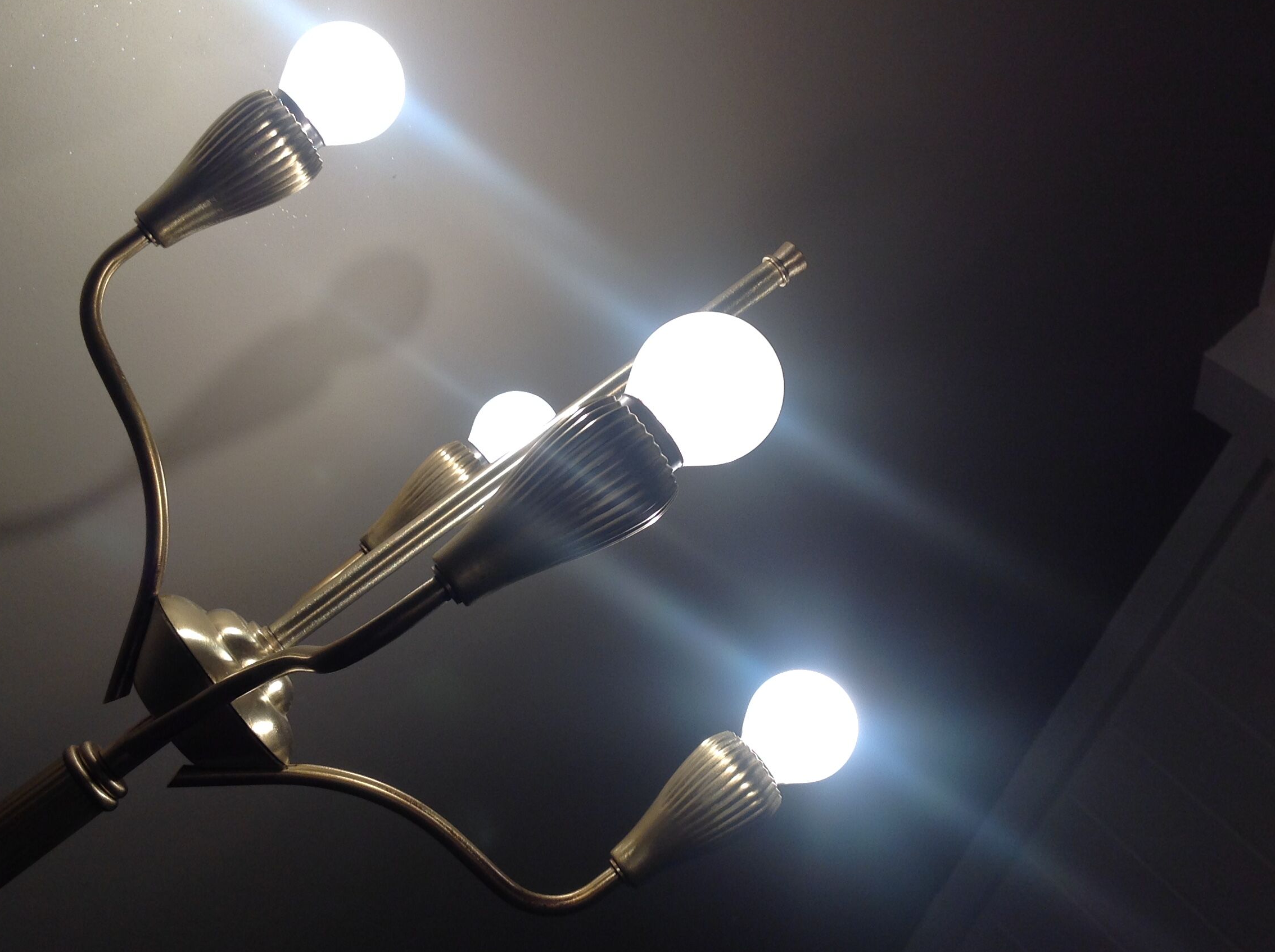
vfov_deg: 35.9
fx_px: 1471
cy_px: 456
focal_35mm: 40
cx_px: 605
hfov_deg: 46.8
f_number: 2.4
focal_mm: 4.28
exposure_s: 1/100
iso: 50
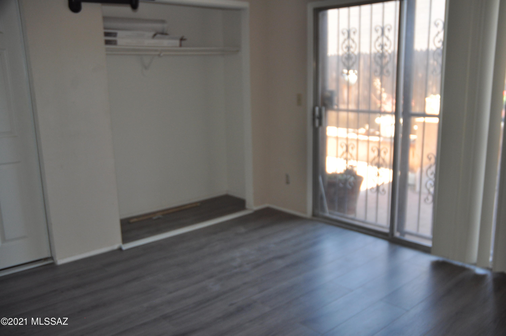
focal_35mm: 36
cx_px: 253
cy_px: 168
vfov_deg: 36.8
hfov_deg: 53.2
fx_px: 505
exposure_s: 1/160
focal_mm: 24
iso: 400
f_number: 3.8
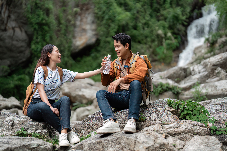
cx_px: 109
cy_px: 73
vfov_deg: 26.0
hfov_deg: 38.2
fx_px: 328
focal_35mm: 52
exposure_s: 1/2000
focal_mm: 50
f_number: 1.2
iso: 100
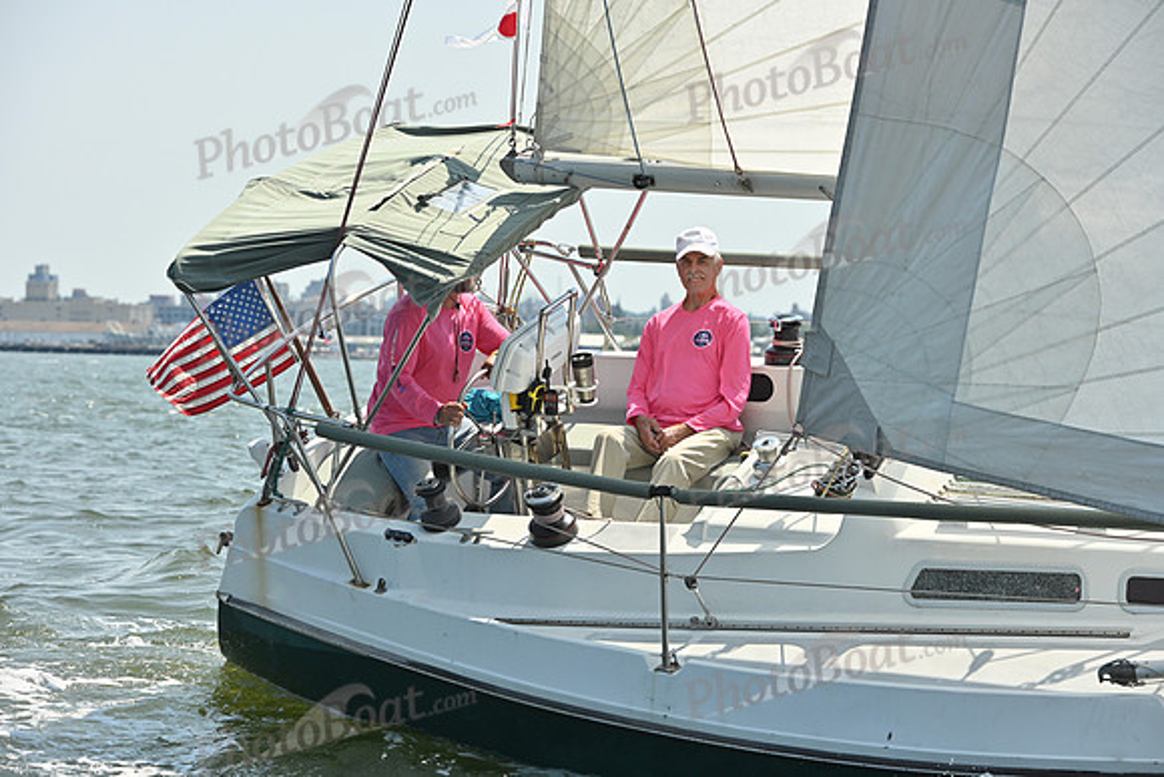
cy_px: 388
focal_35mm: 130
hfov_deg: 15.8
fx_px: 4204
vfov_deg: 10.6
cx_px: 582
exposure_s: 1/1600
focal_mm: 130
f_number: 8
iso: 320
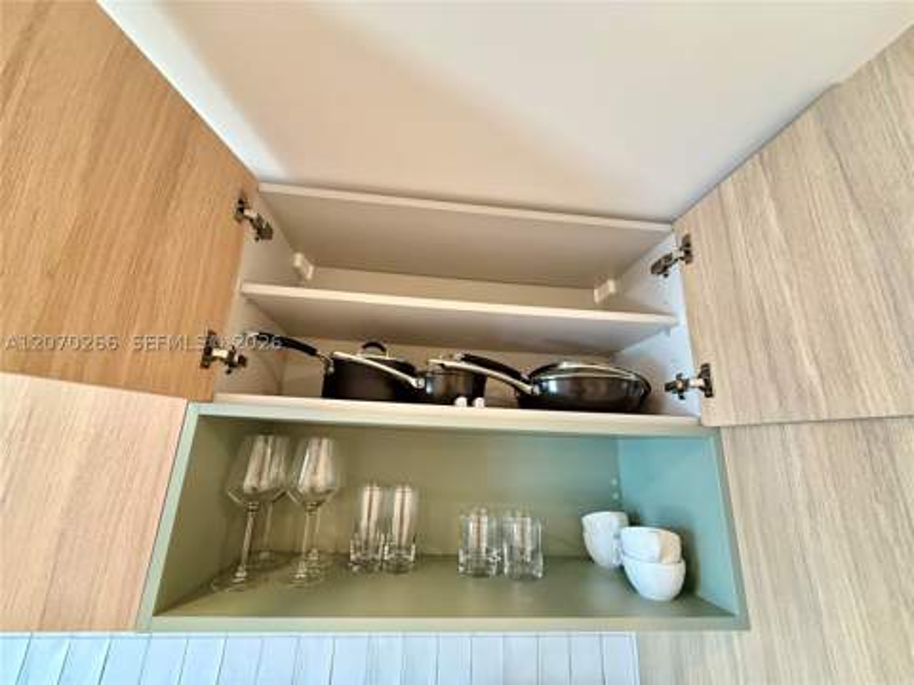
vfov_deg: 85.7
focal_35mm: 14
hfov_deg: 102.1
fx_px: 370
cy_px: 342
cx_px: 457
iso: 640
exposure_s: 1/60
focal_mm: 2.22
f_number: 2.2
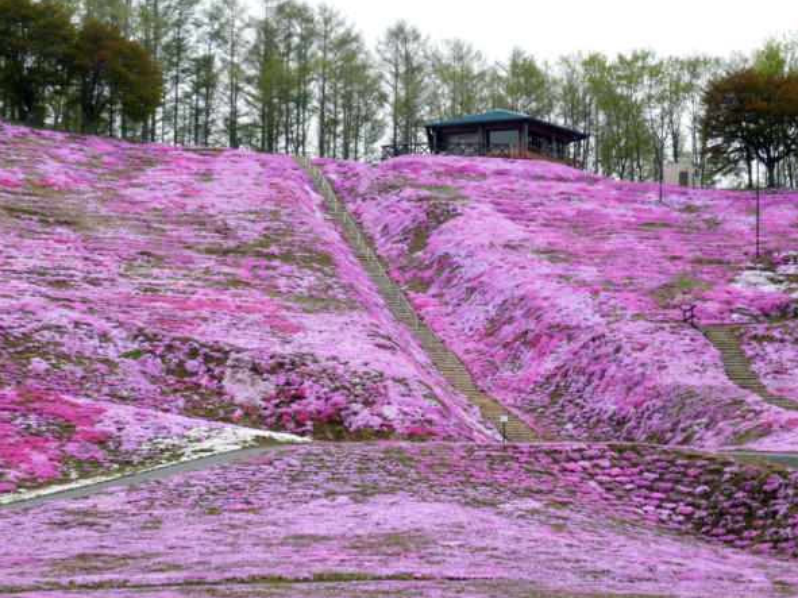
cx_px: 394
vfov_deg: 21.6
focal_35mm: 68
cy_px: 300
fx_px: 1567
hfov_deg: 28.6
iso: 100
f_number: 3.9
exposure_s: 1/100
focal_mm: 11.1
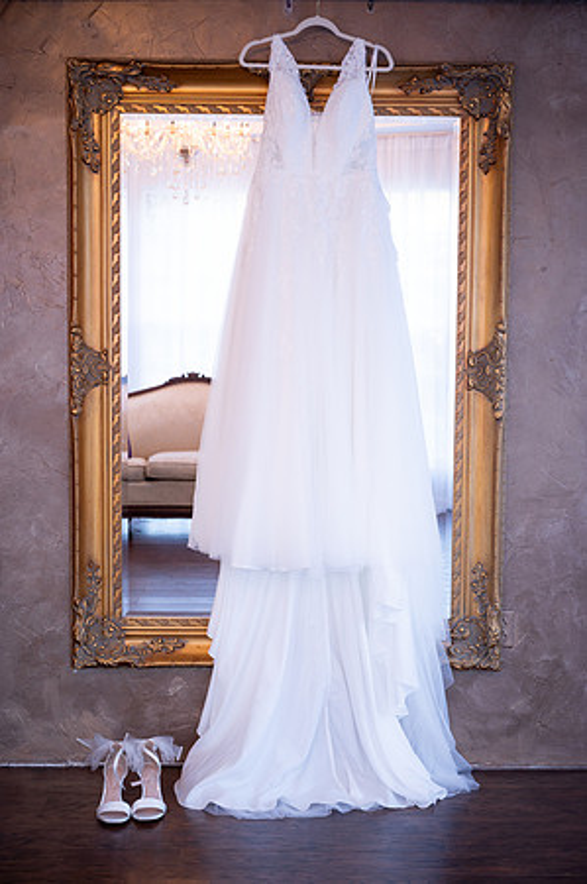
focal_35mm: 55
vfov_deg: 36.3
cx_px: 294
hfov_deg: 24.6
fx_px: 1348
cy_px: 442
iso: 800
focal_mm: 55
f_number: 4
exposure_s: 1/80
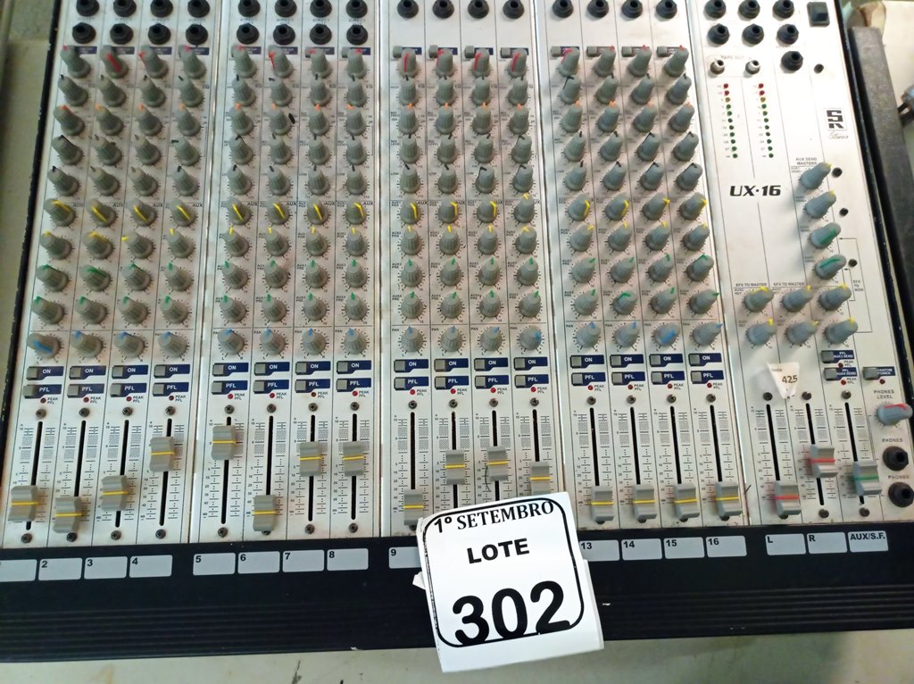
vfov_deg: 49.7
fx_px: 739
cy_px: 342
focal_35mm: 28
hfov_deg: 63.5
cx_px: 457
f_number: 1.79
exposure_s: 1/20
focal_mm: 4.7
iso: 714
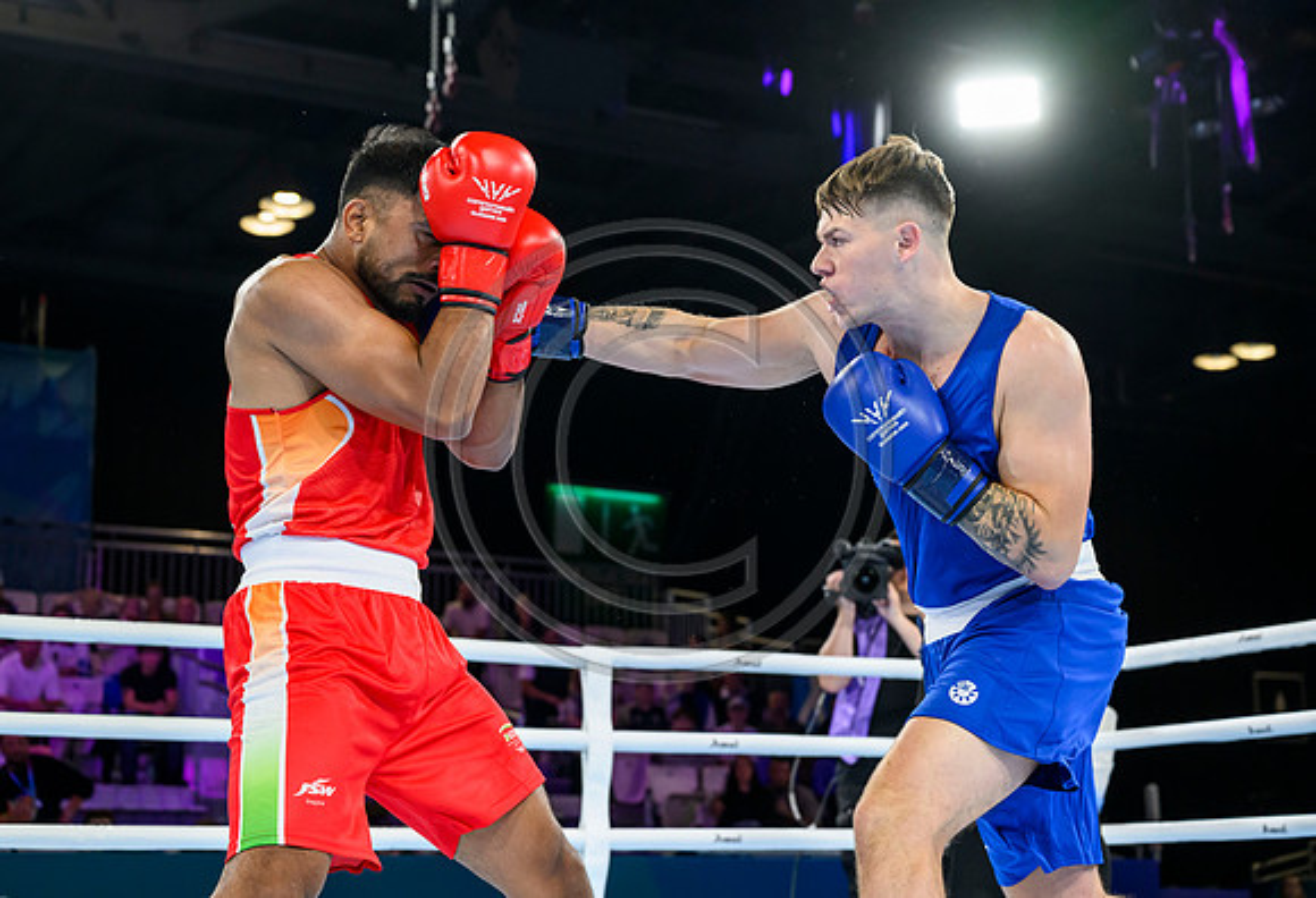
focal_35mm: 60
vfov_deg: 22.9
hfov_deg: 33.1
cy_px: 438
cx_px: 699
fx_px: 2216
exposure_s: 1/1600
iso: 2500
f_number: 3.5
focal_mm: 51
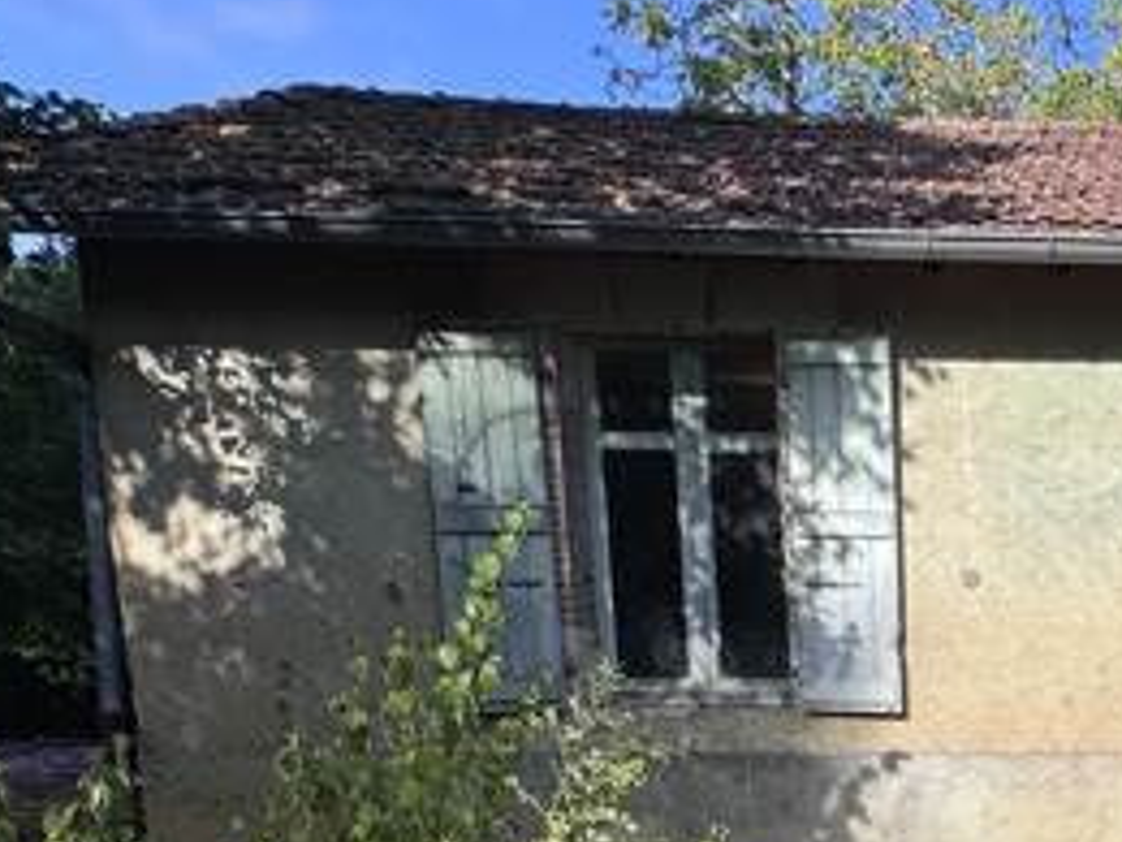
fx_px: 1394
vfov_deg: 31.4
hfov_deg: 35.3
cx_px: 1321
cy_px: 812
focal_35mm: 43
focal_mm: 2.22
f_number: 2.2
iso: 40
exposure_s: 1/1637
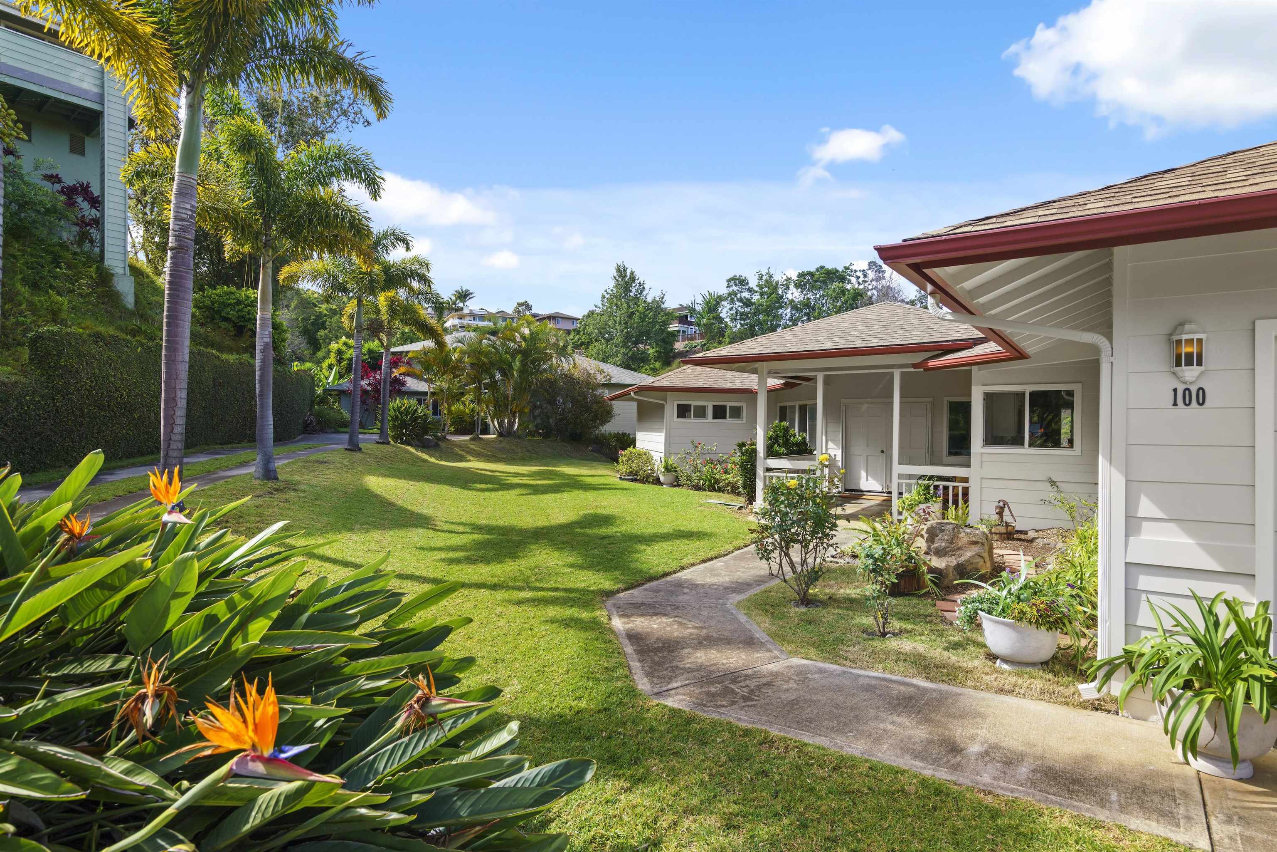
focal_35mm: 18
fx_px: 638
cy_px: 426
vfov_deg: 67.4
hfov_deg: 90.0
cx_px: 638
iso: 100
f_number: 8
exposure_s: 1/200
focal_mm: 18
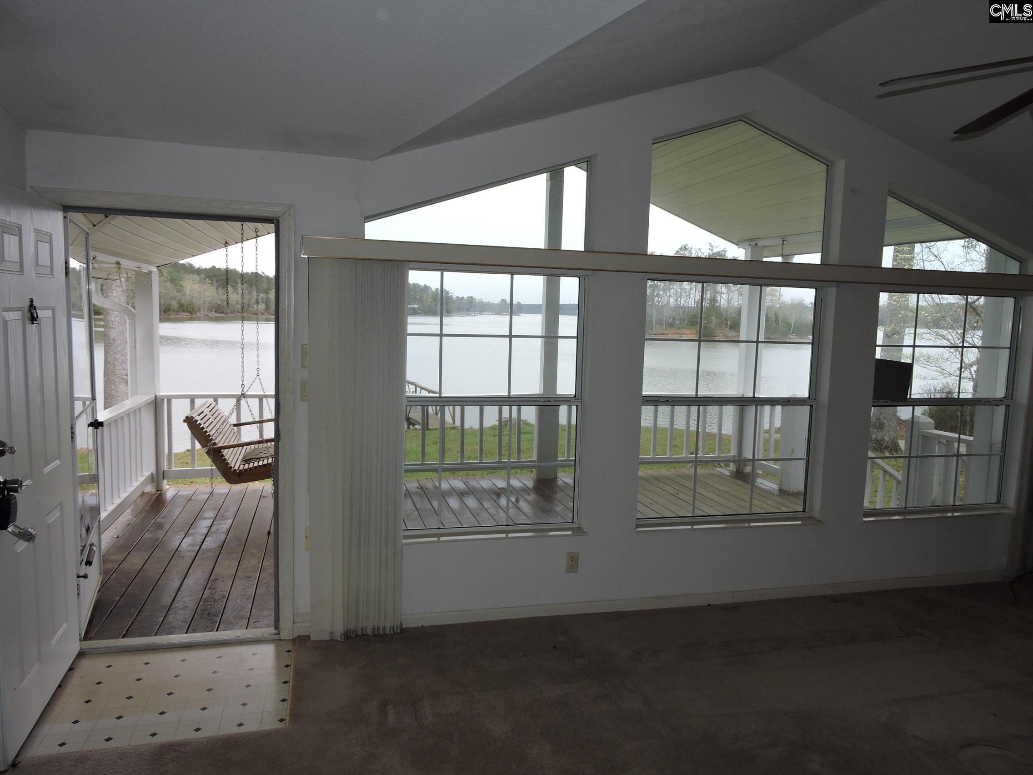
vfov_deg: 56.8
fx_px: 716
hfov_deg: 71.6
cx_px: 516
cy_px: 388
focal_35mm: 24
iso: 100
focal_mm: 4.3
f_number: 3.3
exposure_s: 1/250
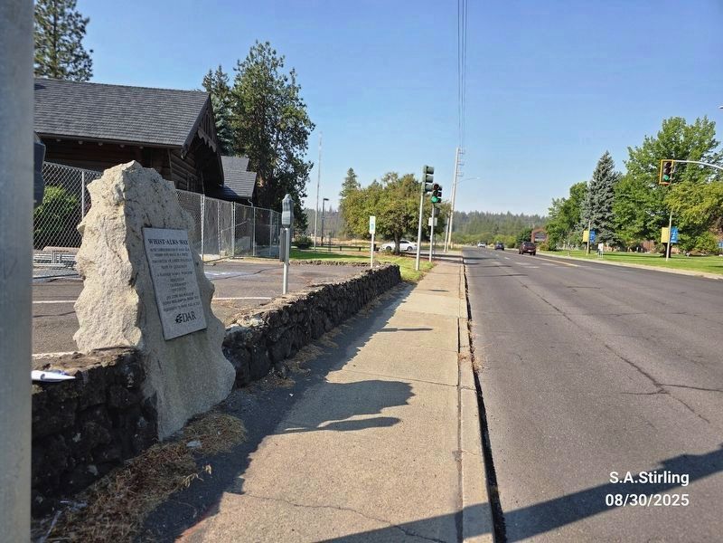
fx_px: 480
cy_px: 272
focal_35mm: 23
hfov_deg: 73.9
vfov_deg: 58.9
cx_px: 362
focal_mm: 6.3
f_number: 1.7
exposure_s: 1/574
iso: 12
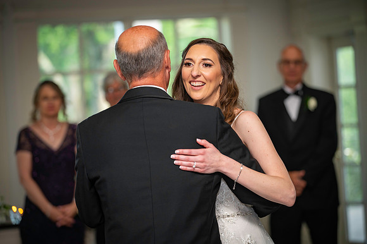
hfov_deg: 16.4
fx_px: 1274
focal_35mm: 125
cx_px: 184
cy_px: 122
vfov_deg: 11.0
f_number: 2.8
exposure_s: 1/125
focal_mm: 125
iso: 800
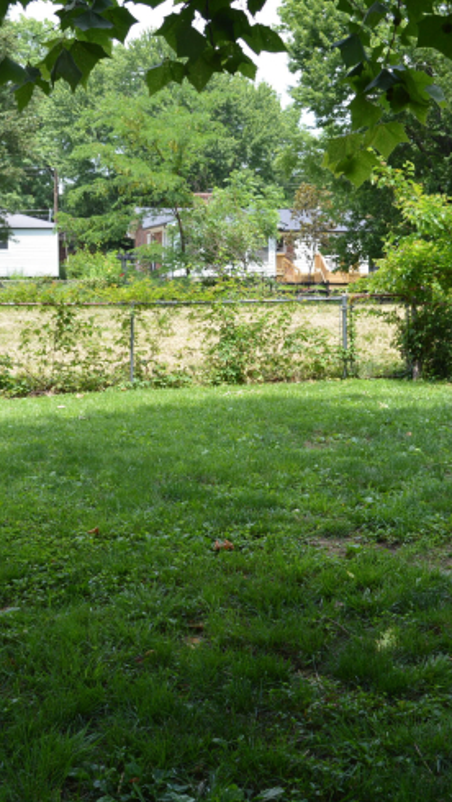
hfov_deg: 22.7
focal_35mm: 53
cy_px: 396
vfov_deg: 39.2
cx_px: 231
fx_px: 1128
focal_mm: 22
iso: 100
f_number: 6.3
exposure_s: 1/160
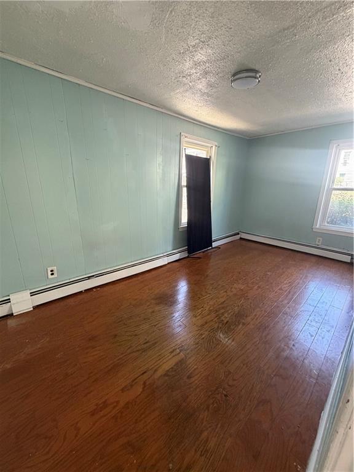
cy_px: 236
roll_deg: -1.8
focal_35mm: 14
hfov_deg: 85.7
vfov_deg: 102.1
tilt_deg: -16.3
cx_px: 177
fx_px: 191
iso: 320
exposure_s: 1/63
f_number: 2.2
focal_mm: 2.22
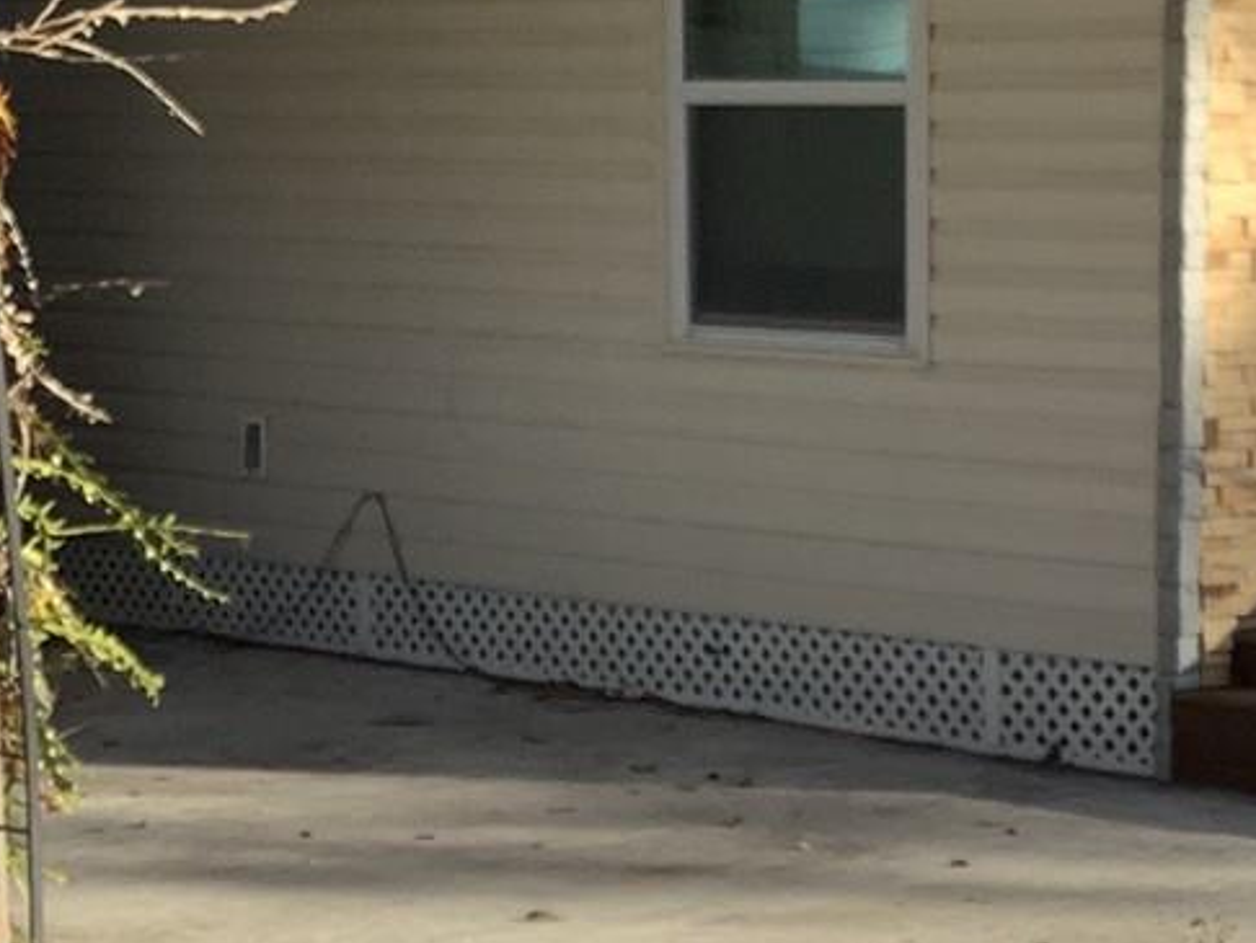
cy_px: 612
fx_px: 3703
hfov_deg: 18.5
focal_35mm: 102
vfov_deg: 14.5
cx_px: 1406
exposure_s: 1/570
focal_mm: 3.3
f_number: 2.4
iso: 25
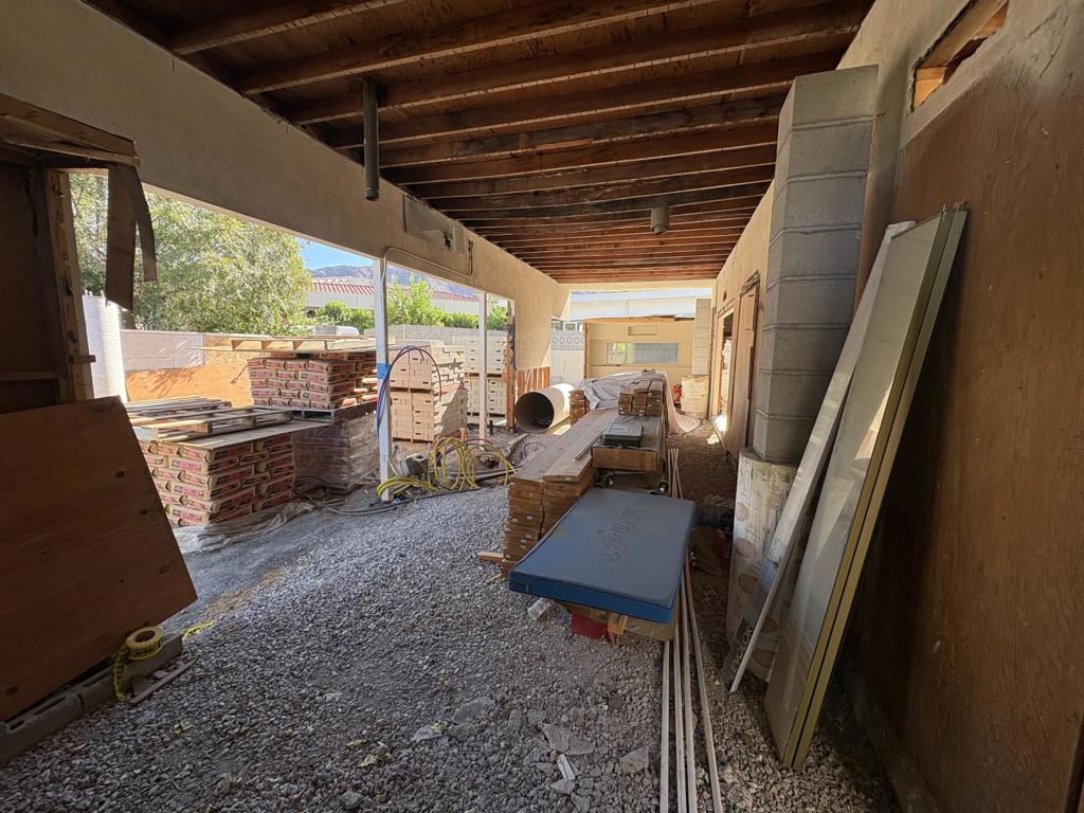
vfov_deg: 85.7
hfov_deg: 102.1
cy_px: 406
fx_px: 438
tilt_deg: -8.2
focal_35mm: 14
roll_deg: -0.3
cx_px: 542
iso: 40
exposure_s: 1/205
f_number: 2.2
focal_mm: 2.22
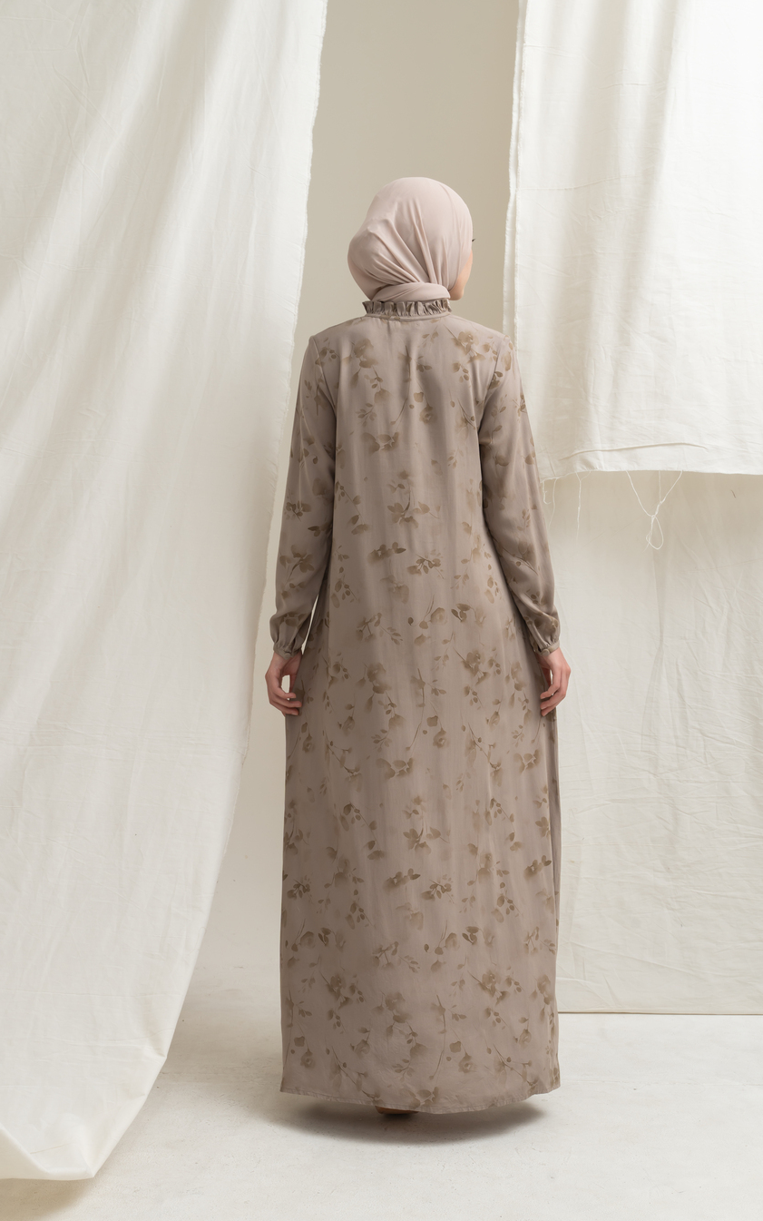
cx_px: 396
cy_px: 610
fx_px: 1497
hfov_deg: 28.6
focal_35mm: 45
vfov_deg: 44.4
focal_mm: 44
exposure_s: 1/160
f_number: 11
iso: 100
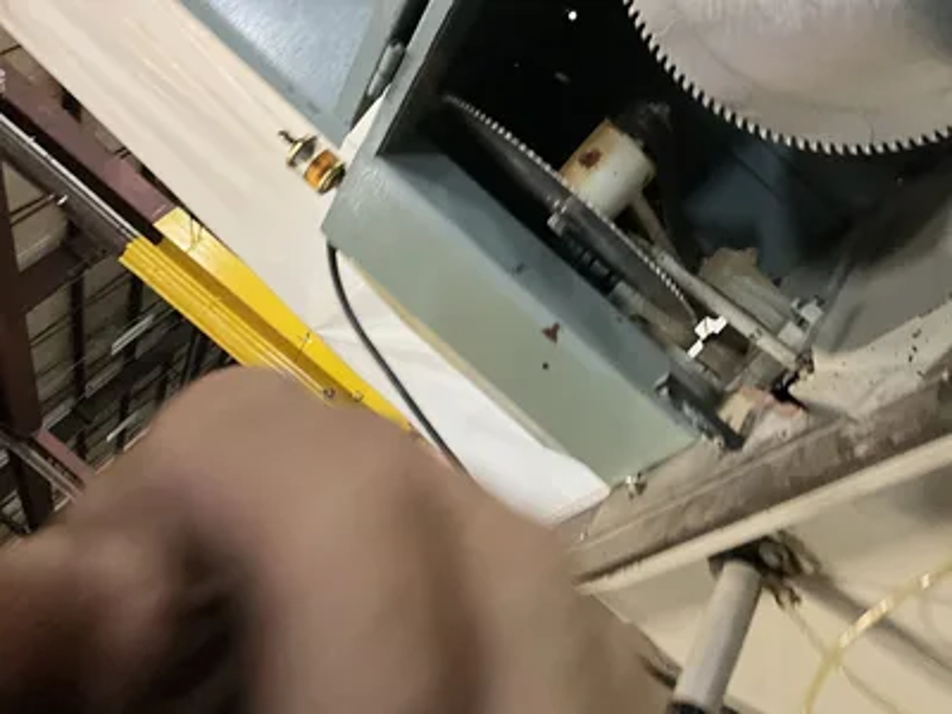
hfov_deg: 61.7
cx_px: 476
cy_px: 357
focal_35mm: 29
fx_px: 798
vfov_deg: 48.2
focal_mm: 3
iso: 320
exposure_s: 1/54
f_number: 1.8
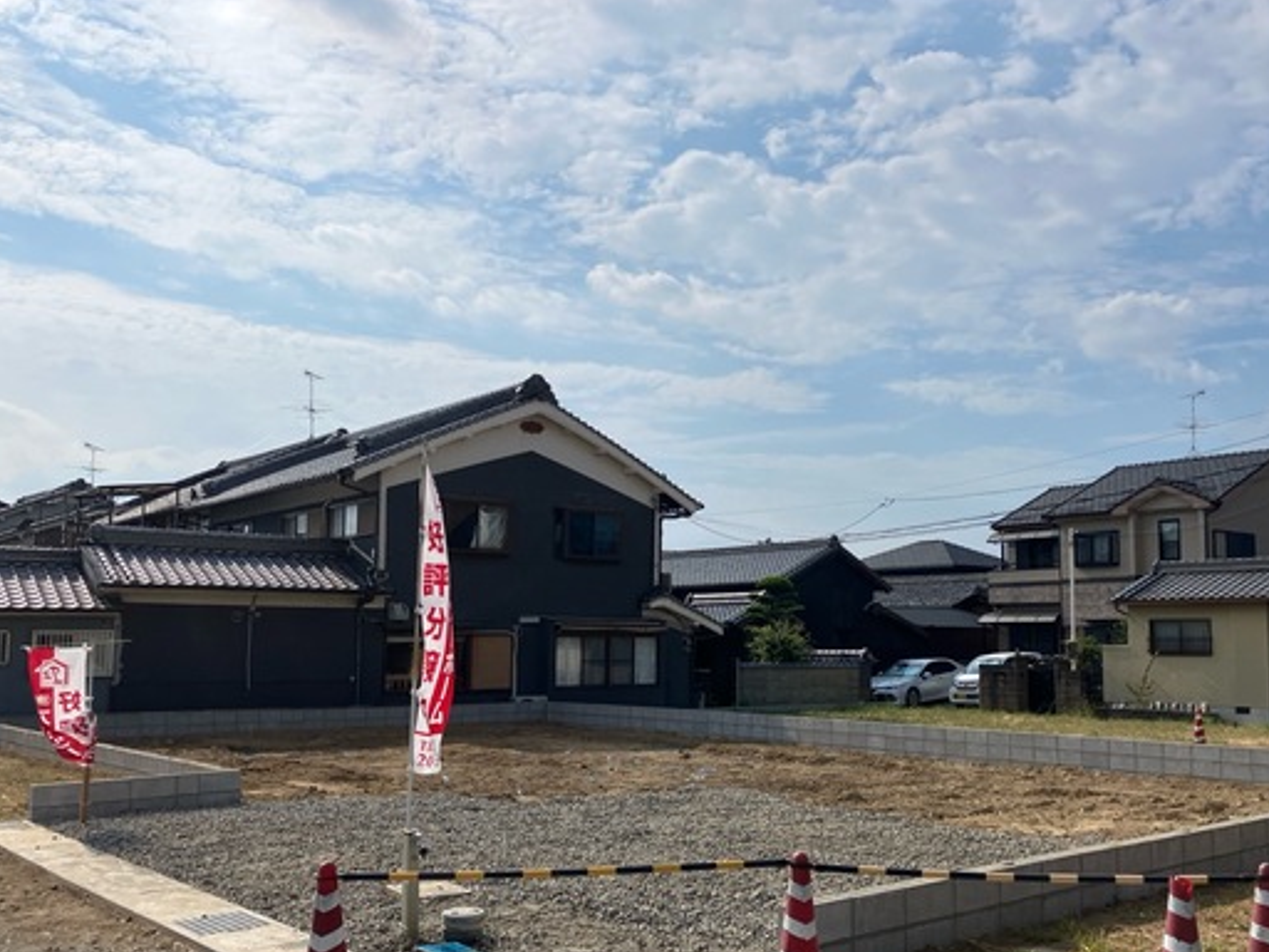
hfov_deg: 52.2
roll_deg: +0.4
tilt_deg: +8.1
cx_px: 766
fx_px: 1283
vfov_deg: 40.6
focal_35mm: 35
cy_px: 548
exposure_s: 1/6098
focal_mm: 3.99
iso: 32
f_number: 1.8
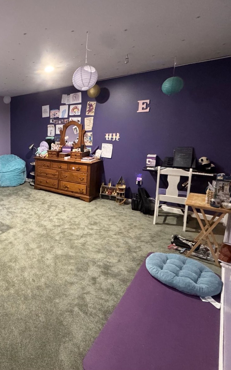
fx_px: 201
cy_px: 183
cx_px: 7
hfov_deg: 50.1
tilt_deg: -9.1
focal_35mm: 20
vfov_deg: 85.1
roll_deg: +1.6
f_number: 2.2
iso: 1000
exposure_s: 1/60
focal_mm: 2.22
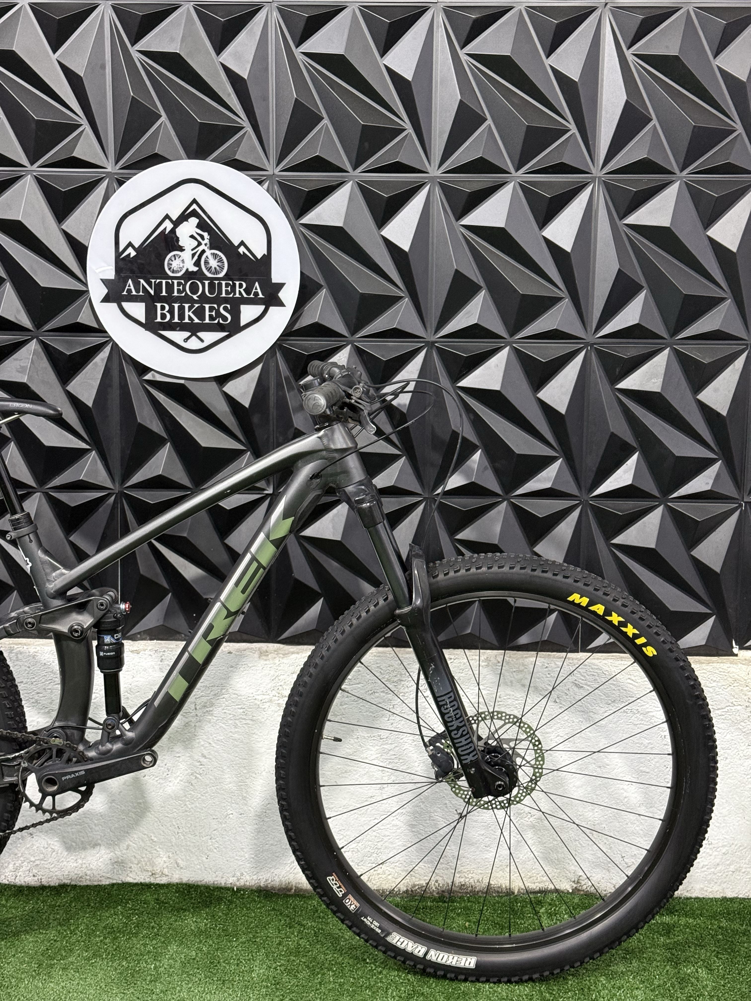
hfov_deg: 30.3
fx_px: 1388
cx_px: 376
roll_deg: -1.9
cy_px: 500
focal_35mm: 48
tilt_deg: -8.5
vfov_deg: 39.7
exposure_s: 1/60
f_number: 1.78
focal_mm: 6.76
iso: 250
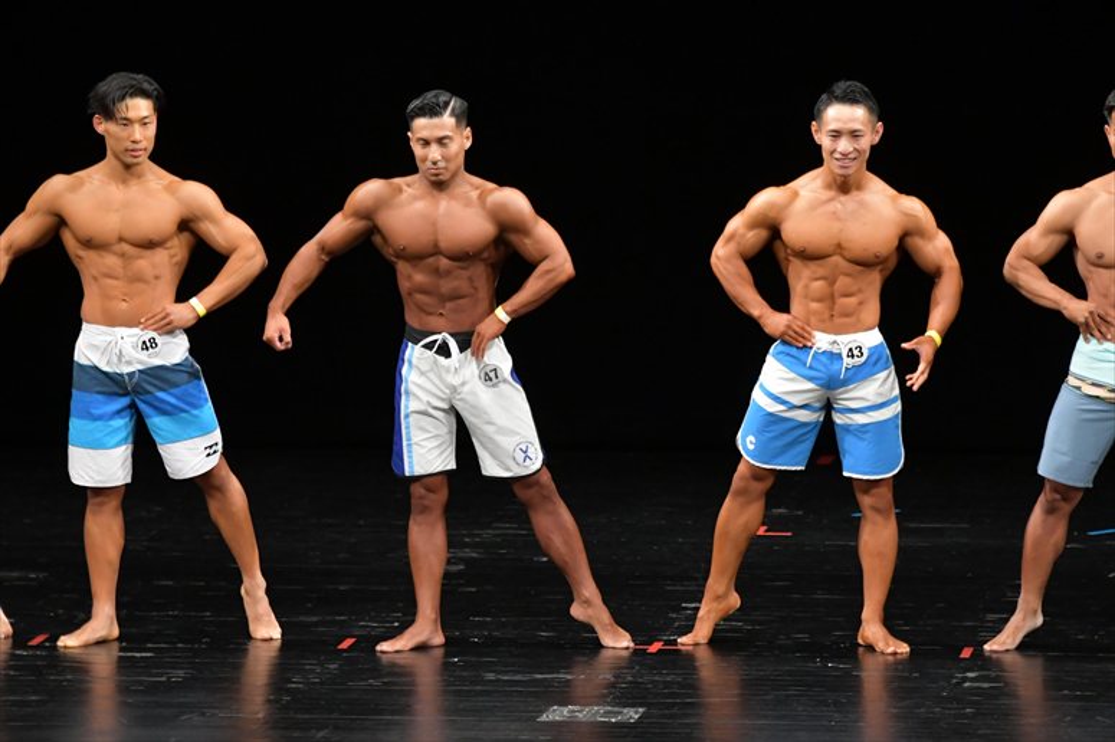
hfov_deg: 7.6
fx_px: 8359
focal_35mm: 270
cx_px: 558
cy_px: 371
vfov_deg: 5.1
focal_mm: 180
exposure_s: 1/400
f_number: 5.6
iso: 3200
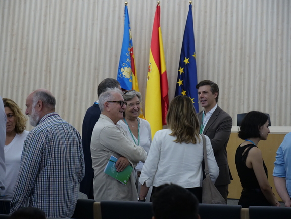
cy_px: 110
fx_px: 1009
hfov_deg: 16.4
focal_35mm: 120
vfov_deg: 12.3
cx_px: 146
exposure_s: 1/125
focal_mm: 60
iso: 1250
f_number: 4
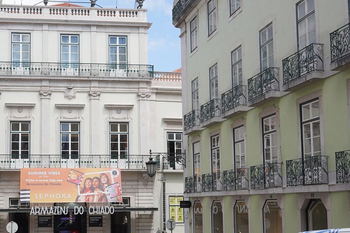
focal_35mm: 57
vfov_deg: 23.7
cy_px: 148
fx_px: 554
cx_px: 97
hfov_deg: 34.5
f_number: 11
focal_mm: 24
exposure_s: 1/100
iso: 100
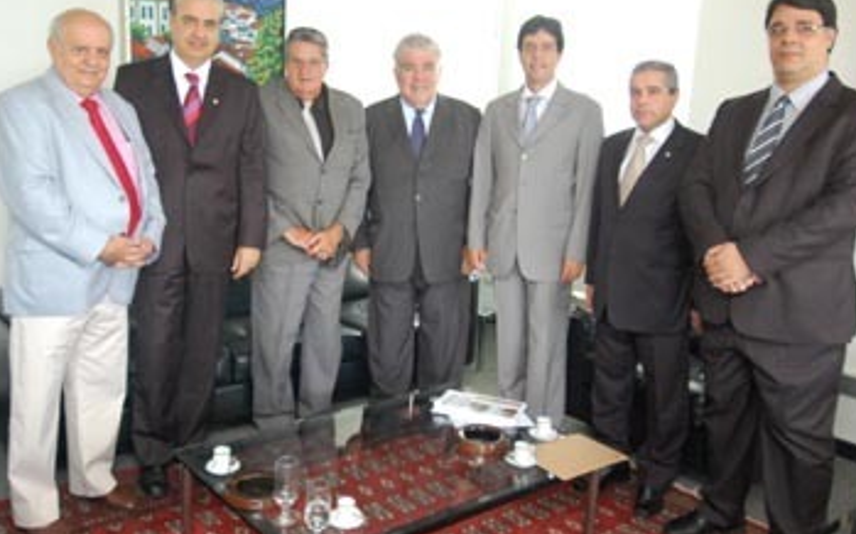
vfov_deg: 36.2
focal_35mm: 35
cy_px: 218
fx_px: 816
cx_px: 400
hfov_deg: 55.3
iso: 1600
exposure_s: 1/50
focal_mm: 20
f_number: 4
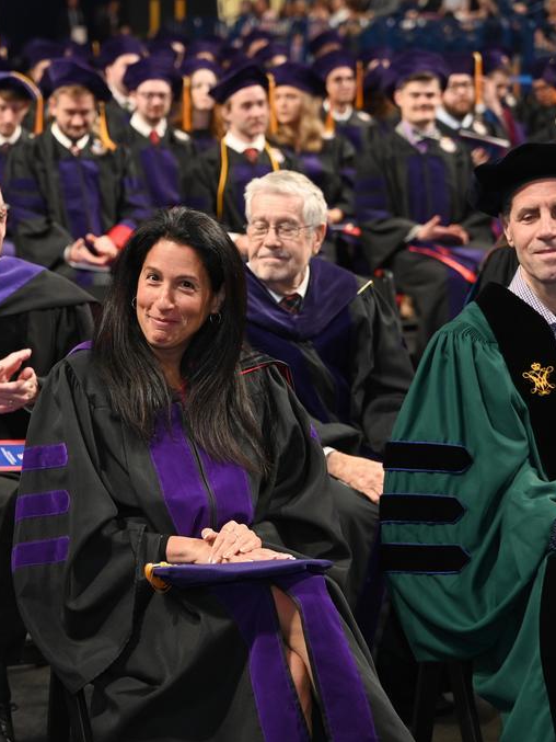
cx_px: 112
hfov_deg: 13.5
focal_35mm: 109
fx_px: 2334
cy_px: 372
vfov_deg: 18.0
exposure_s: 1/200
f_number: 4
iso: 1250
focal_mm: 75
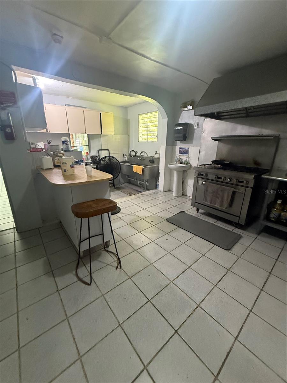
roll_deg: -2.4
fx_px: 155
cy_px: 192
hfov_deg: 85.7
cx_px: 144
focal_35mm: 14
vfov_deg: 102.1
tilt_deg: -14.8
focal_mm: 2.22
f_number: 2.2
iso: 640
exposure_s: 1/60
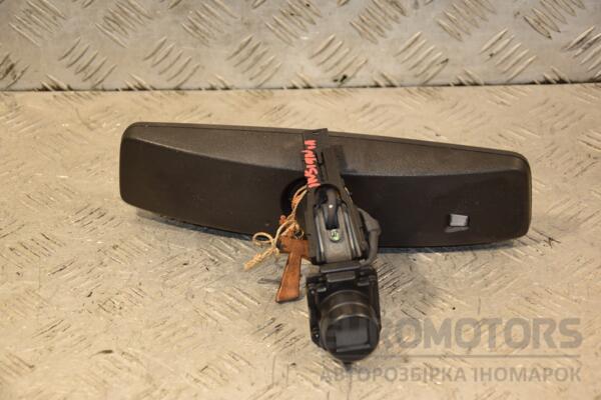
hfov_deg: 21.9
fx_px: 1552
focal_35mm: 93
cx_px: 300
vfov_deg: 14.7
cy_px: 200
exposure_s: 1/160
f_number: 5.3
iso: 800
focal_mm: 62
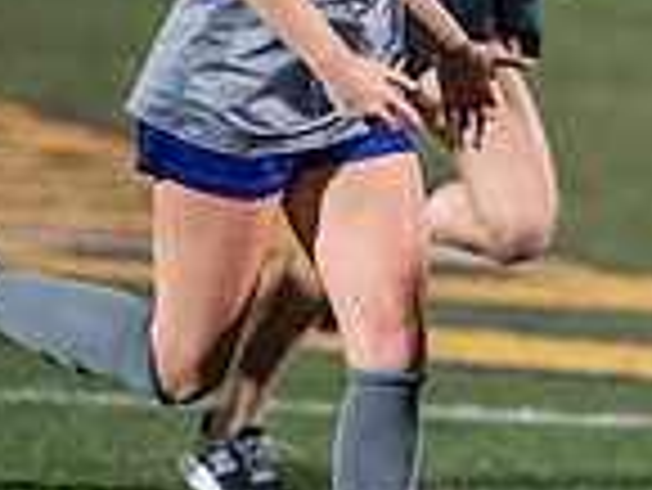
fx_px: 13742
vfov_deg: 2.0
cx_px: 841
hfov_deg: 2.7
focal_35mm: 729
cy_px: -56
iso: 8000
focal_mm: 190
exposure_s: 1/800
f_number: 3.2
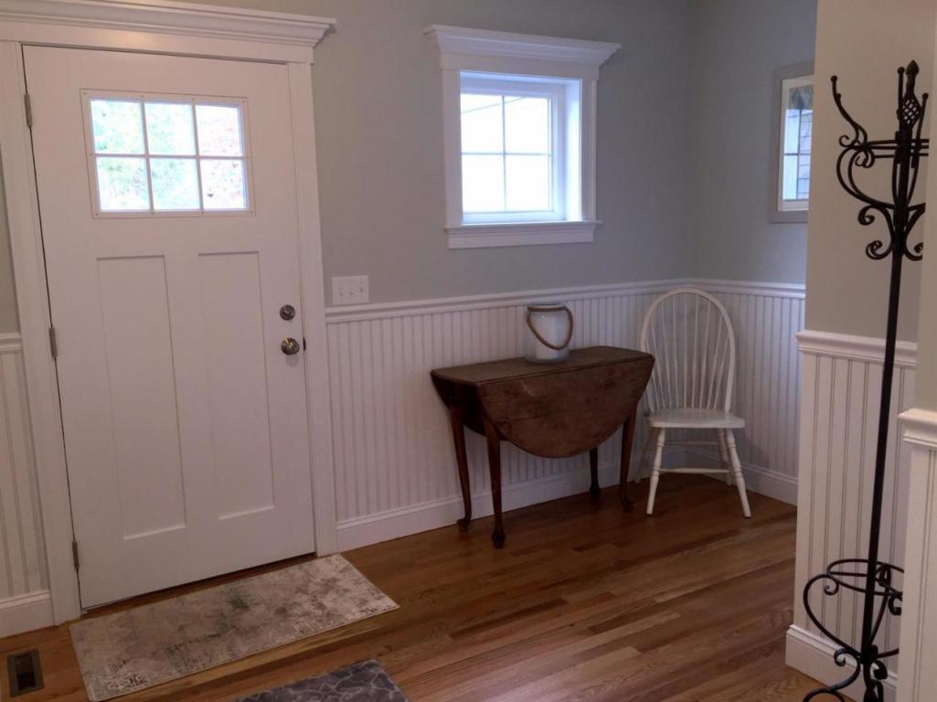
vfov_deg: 48.2
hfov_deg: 61.7
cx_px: 468
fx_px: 785
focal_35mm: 29
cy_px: 351
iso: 32
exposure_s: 1/31
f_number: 2.2
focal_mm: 4.15
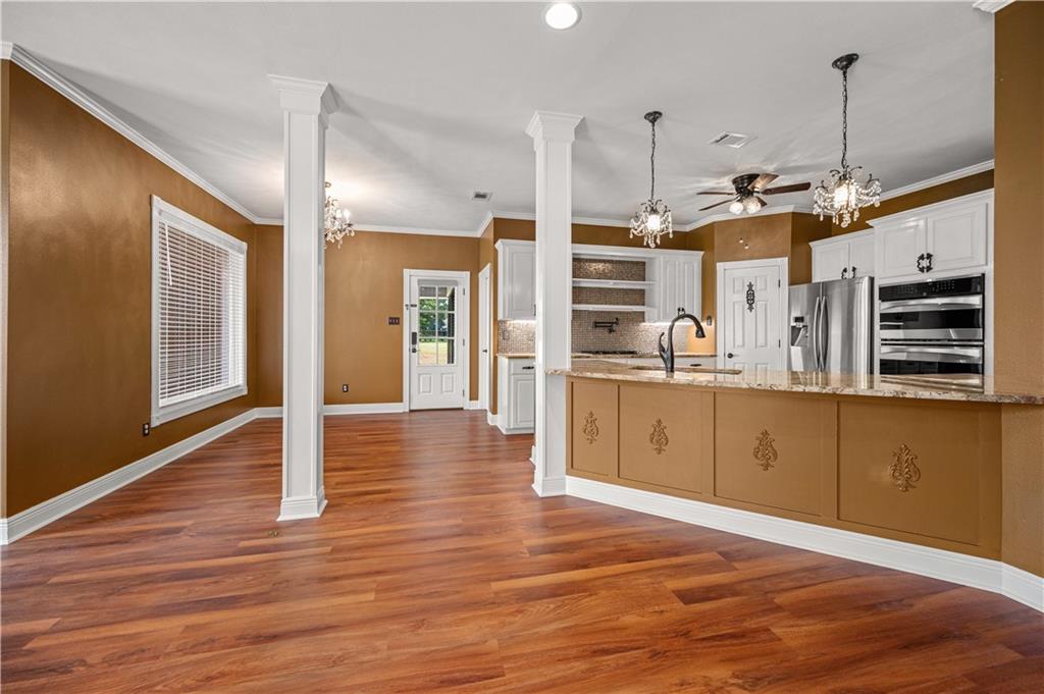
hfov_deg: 104.3
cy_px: 347
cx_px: 522
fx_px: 406
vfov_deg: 81.1
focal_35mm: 14
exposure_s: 1/13
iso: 320
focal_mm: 14
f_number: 5.6
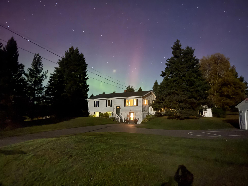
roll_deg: -1.2
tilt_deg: +8.3
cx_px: 124
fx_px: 172
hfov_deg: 71.6
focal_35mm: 24
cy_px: 93
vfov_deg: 56.8
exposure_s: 2
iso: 6400
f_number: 1.78
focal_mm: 6.76
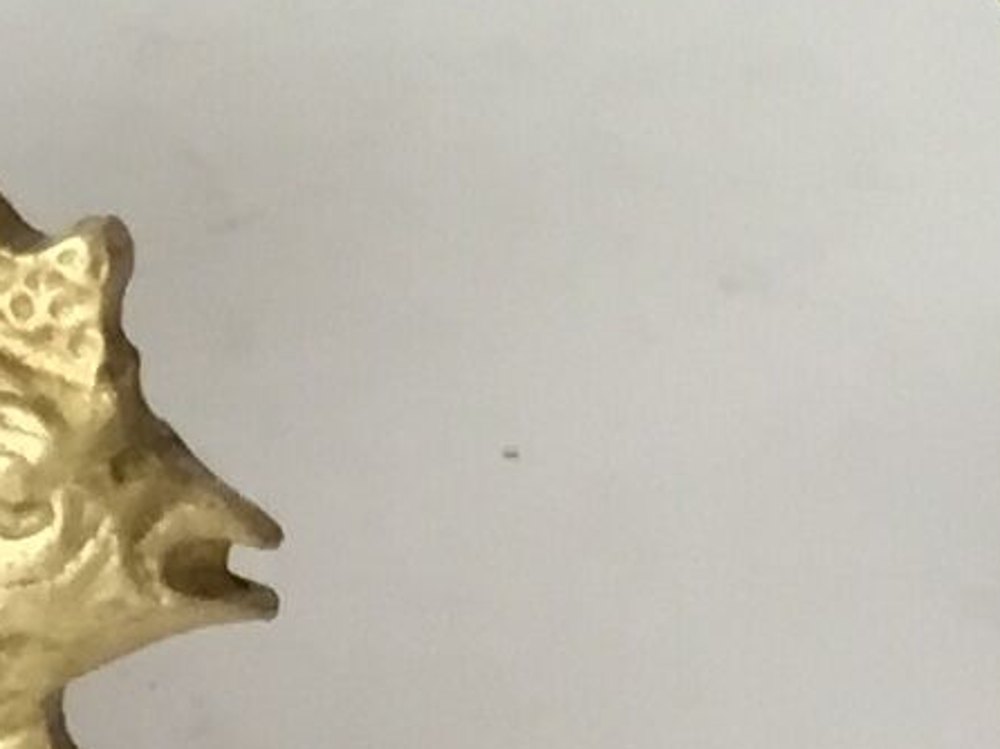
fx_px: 6554
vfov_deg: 6.4
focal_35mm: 227
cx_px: 314
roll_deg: -0.4
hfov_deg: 8.7
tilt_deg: -15.0
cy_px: -727
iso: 32
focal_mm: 3.3
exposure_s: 1/33
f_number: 2.4
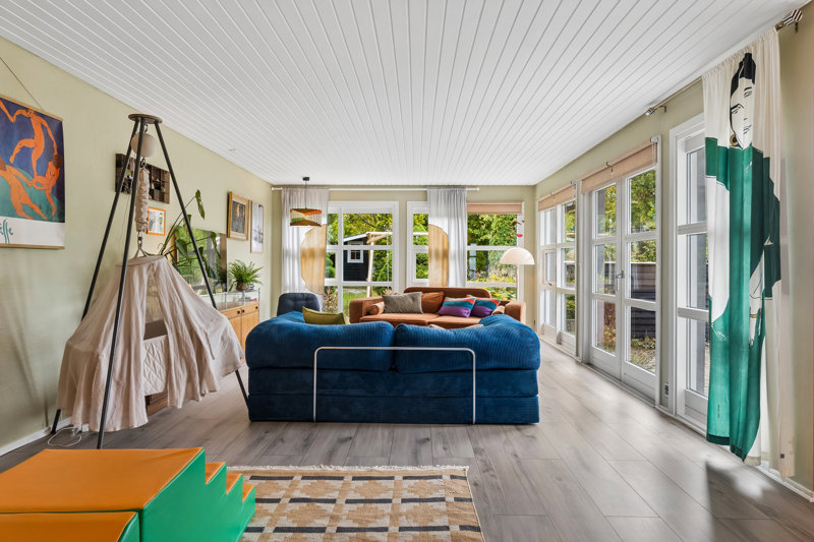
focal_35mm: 23
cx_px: 407
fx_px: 526
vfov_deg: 54.6
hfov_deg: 75.5
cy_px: 271
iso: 200
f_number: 8
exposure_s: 1/8
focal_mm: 15.5
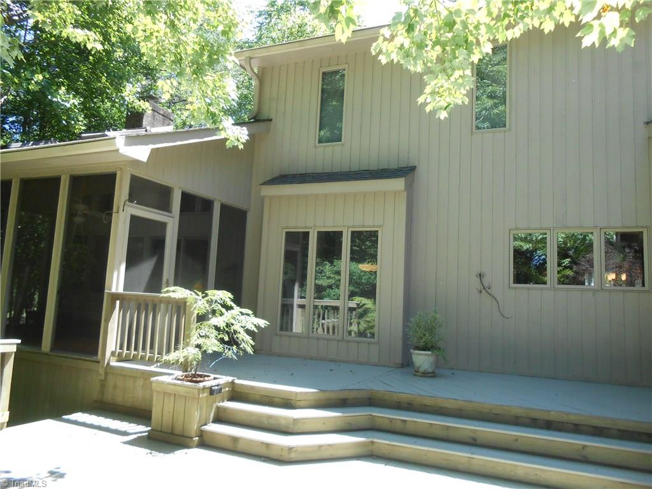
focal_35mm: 26
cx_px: 326
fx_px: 490
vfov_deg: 53.1
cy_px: 244
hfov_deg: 67.3
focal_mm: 4.6
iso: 250
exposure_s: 1/250
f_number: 3.5
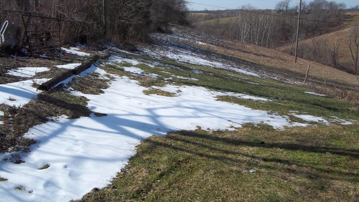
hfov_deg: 56.6
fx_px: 333
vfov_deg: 33.7
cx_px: 180
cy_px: 98
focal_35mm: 35
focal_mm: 5.7
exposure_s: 1/640
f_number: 5.5
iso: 80
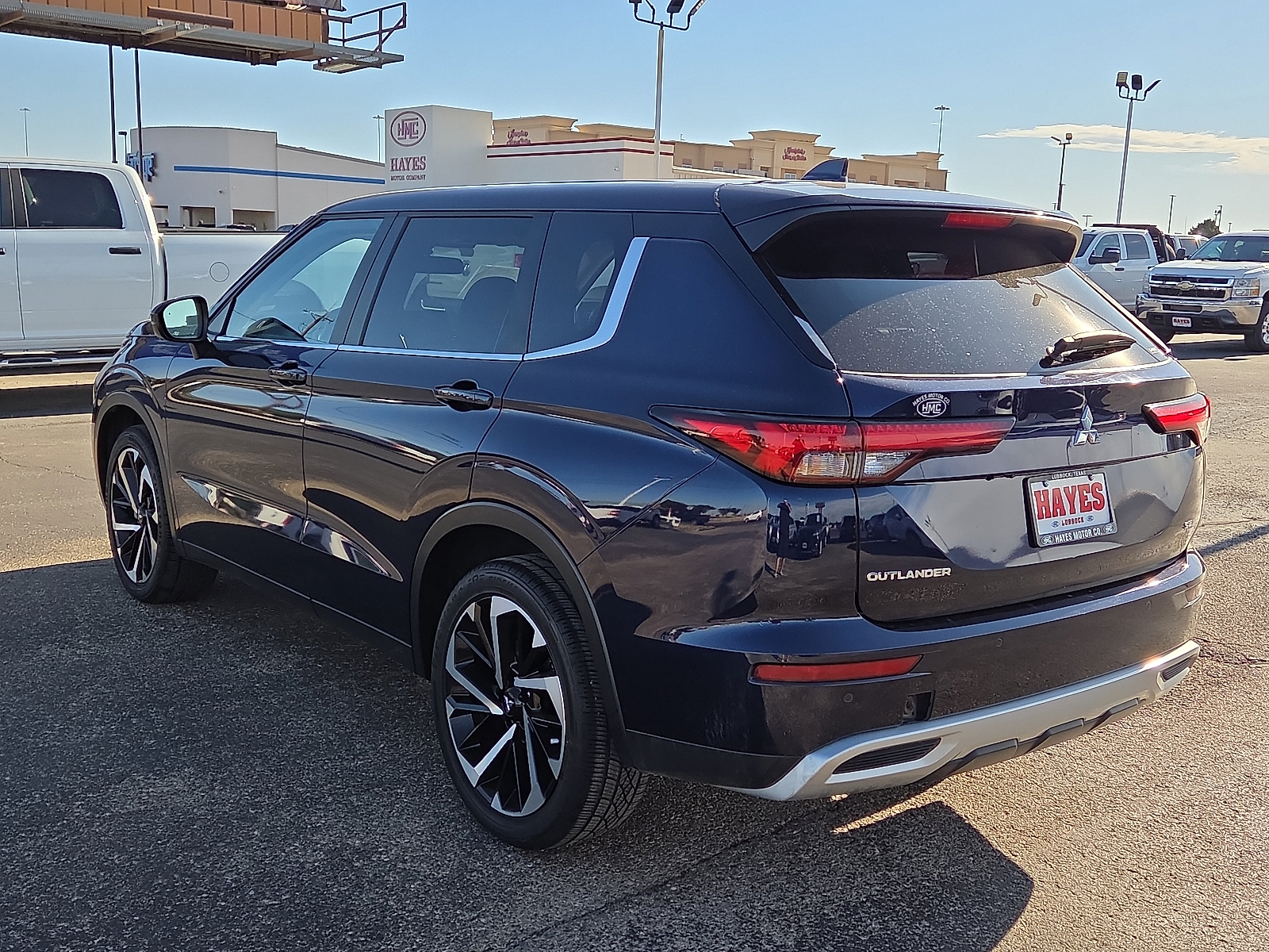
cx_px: 634
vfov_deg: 40.7
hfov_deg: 52.6
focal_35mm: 35
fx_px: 1283
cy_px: 476
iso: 25
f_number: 1.8
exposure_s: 1/1429
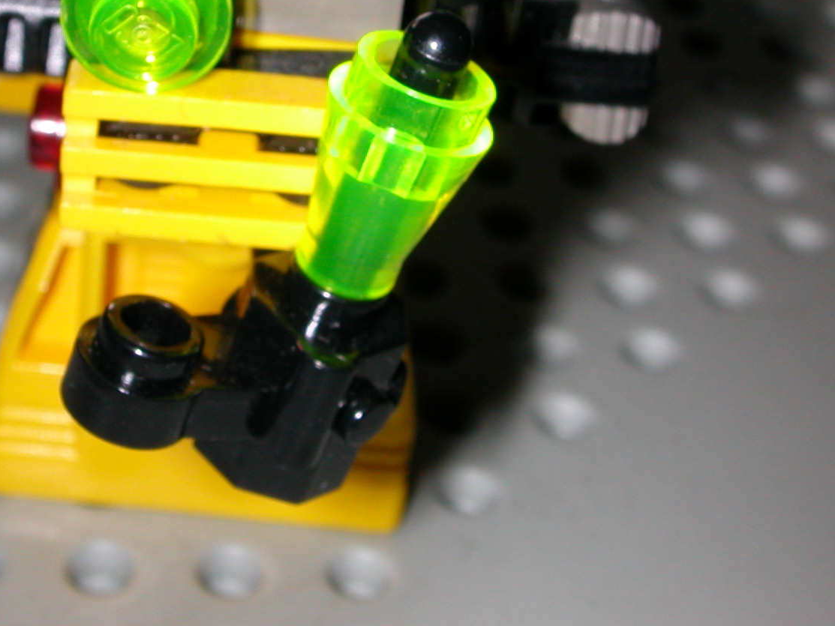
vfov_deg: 16.0
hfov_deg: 21.2
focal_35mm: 92
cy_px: 188
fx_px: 2219
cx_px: 272
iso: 100
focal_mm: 9.7
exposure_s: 1/59.9
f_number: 5.9
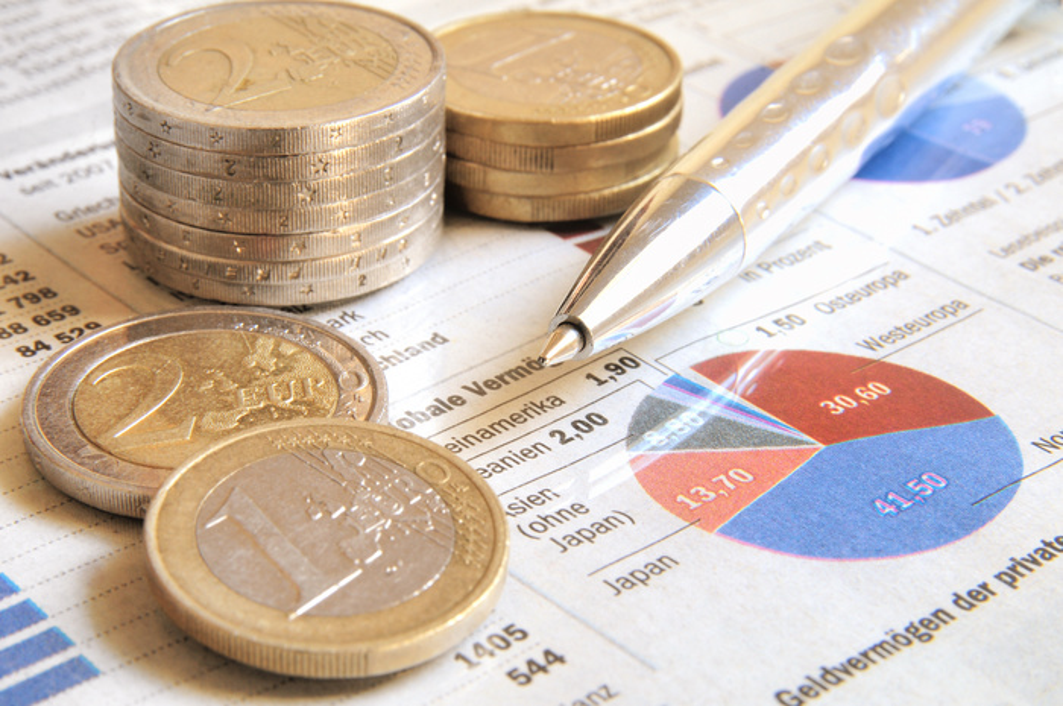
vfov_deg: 13.0
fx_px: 3097
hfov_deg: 19.5
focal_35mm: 105
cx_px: 532
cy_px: 353
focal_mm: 70
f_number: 20
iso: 200
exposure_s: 1.6
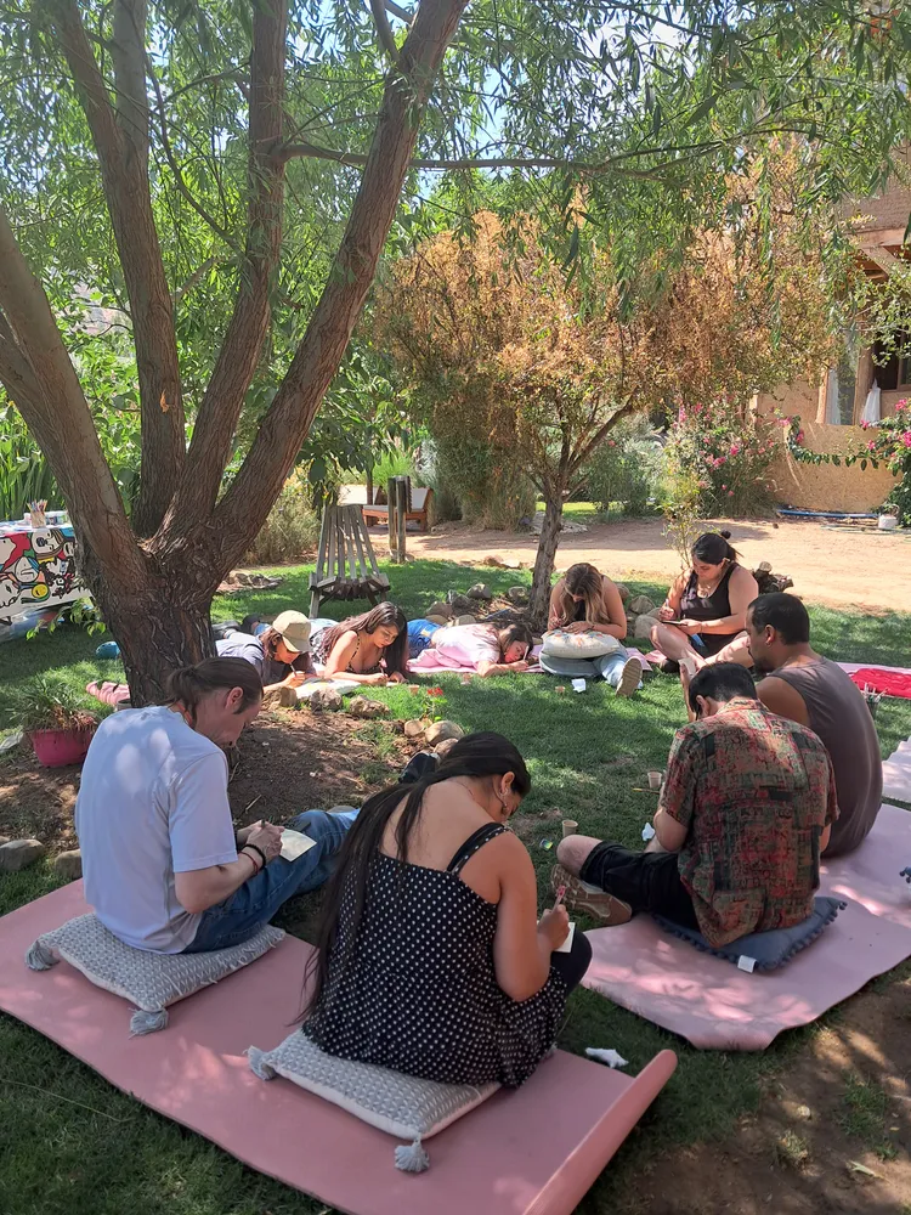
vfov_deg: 65.3
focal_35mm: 27
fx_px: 947
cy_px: 608
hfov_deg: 51.4
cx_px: 456
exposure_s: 1/118
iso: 50
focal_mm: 4
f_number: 1.8
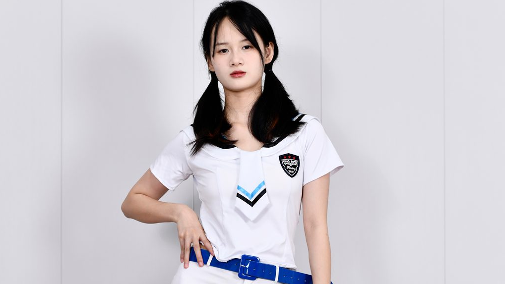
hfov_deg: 26.8
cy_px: 277
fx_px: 1058
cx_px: 252
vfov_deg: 15.1
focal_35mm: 79
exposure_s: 1/100
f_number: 4.5
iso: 500
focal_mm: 50
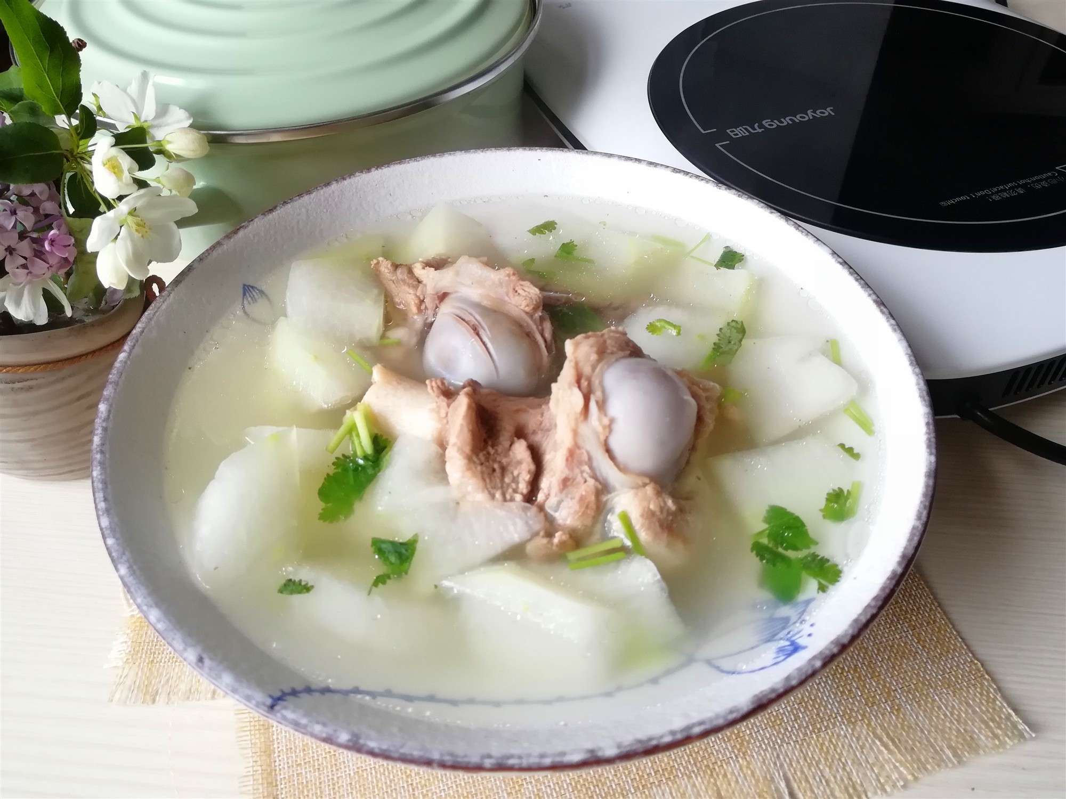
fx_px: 831
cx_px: 533
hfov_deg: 65.3
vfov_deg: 51.4
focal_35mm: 27
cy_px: 400
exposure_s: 1/50
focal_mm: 3.83
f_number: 1.8
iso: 125
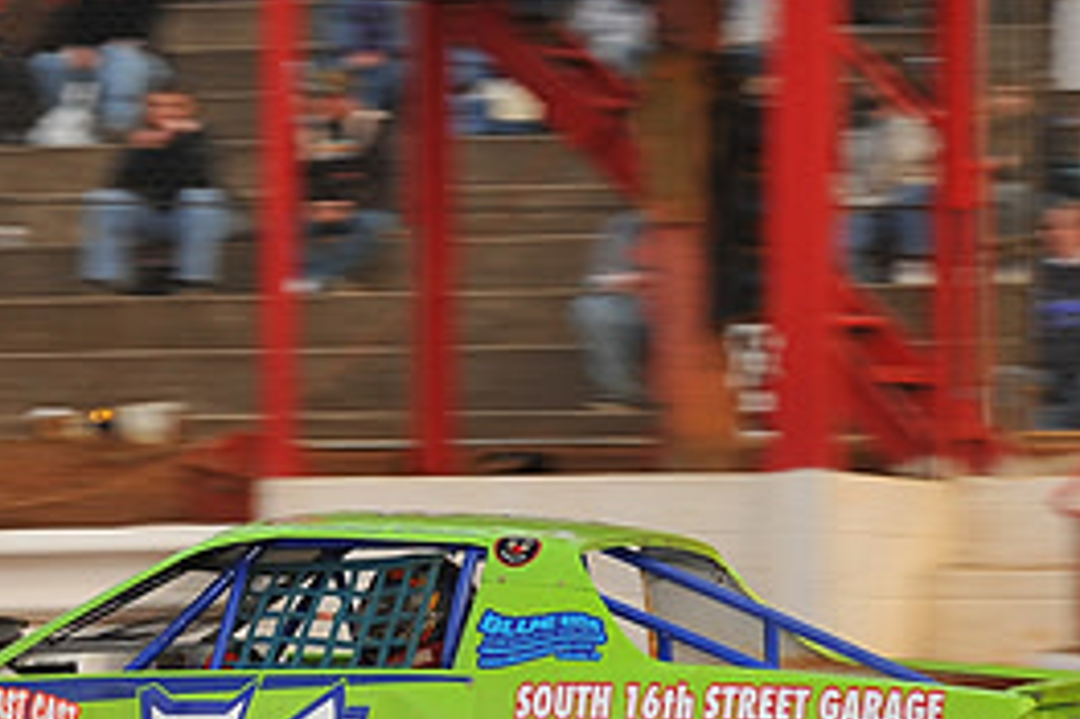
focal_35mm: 232
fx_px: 6955
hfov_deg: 8.9
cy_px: 641
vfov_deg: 5.9
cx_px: 353
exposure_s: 1/320
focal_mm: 105
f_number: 7.1
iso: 400
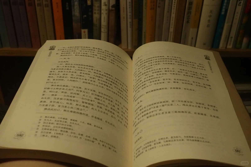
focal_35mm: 41
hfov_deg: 47.4
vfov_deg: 32.7
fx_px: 286
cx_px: 126
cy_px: 84
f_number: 4
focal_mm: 14.9
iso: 1000
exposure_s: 1/100
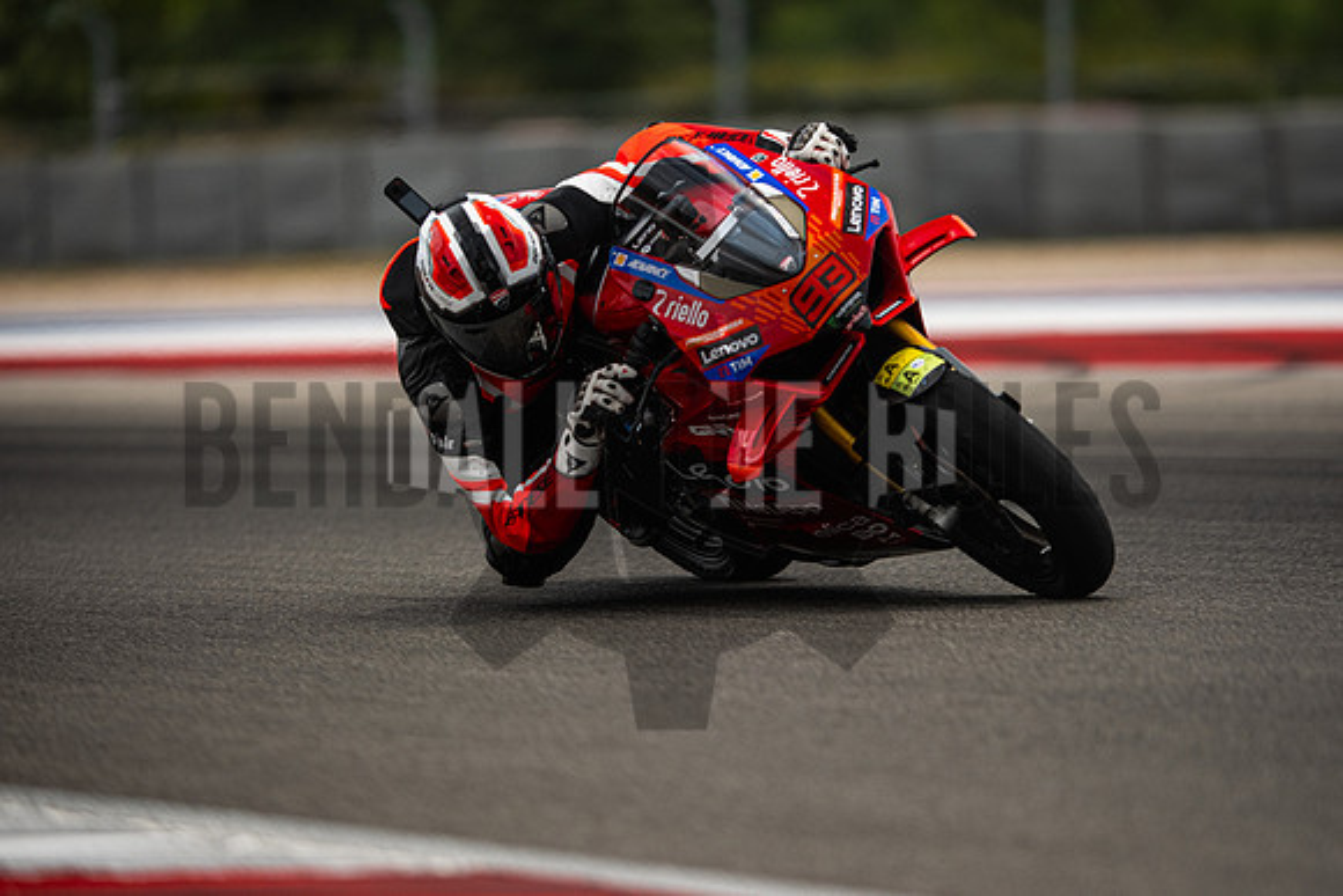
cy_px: 448
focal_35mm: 300
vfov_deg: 4.6
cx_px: 672
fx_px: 11194
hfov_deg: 6.9
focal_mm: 200
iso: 320
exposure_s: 1/5000
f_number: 2
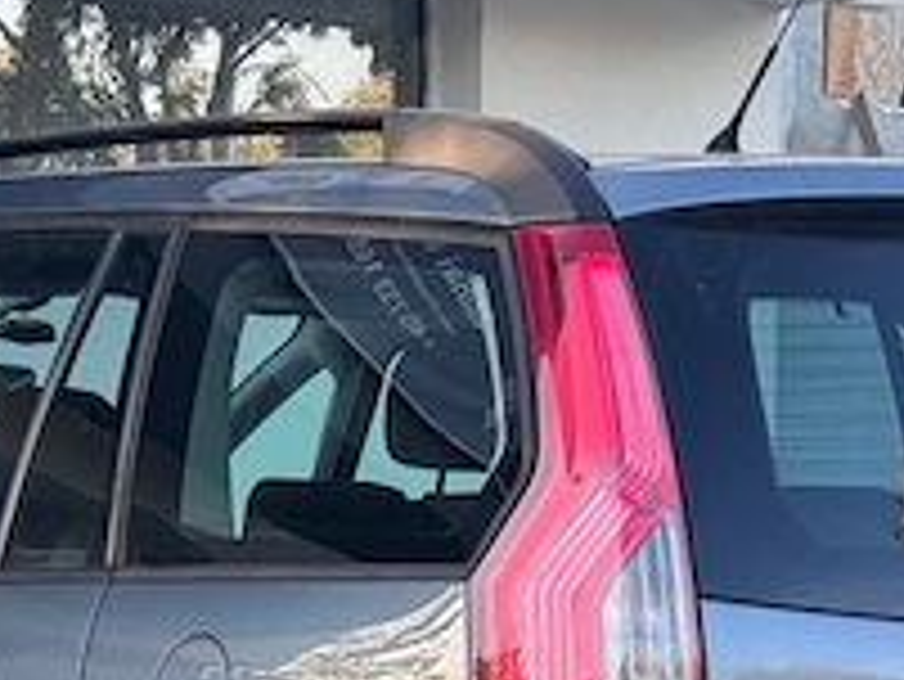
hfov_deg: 13.8
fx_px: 3737
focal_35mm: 143
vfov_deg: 10.2
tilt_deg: -4.7
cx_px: 427
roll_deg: +0.6
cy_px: 797
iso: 64
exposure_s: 1/203
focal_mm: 6.76
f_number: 1.78
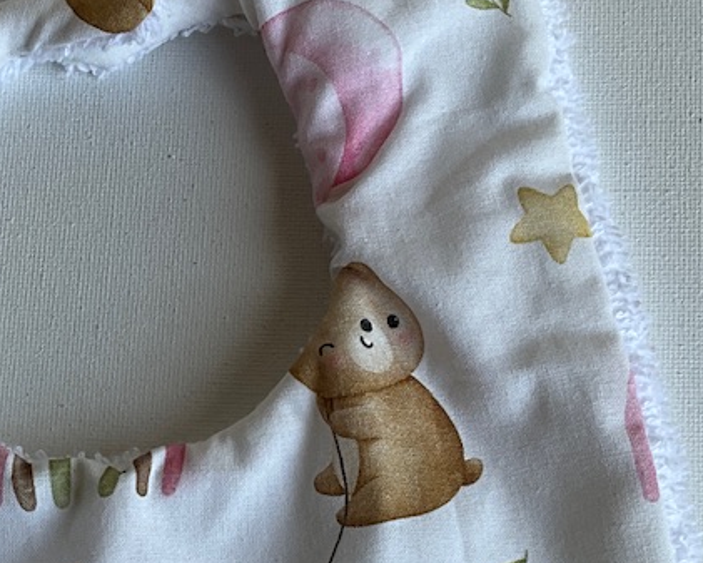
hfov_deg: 22.0
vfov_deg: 17.7
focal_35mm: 86
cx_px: 182
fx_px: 1790
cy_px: 451
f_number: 1.8
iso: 16
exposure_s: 1/106
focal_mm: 3
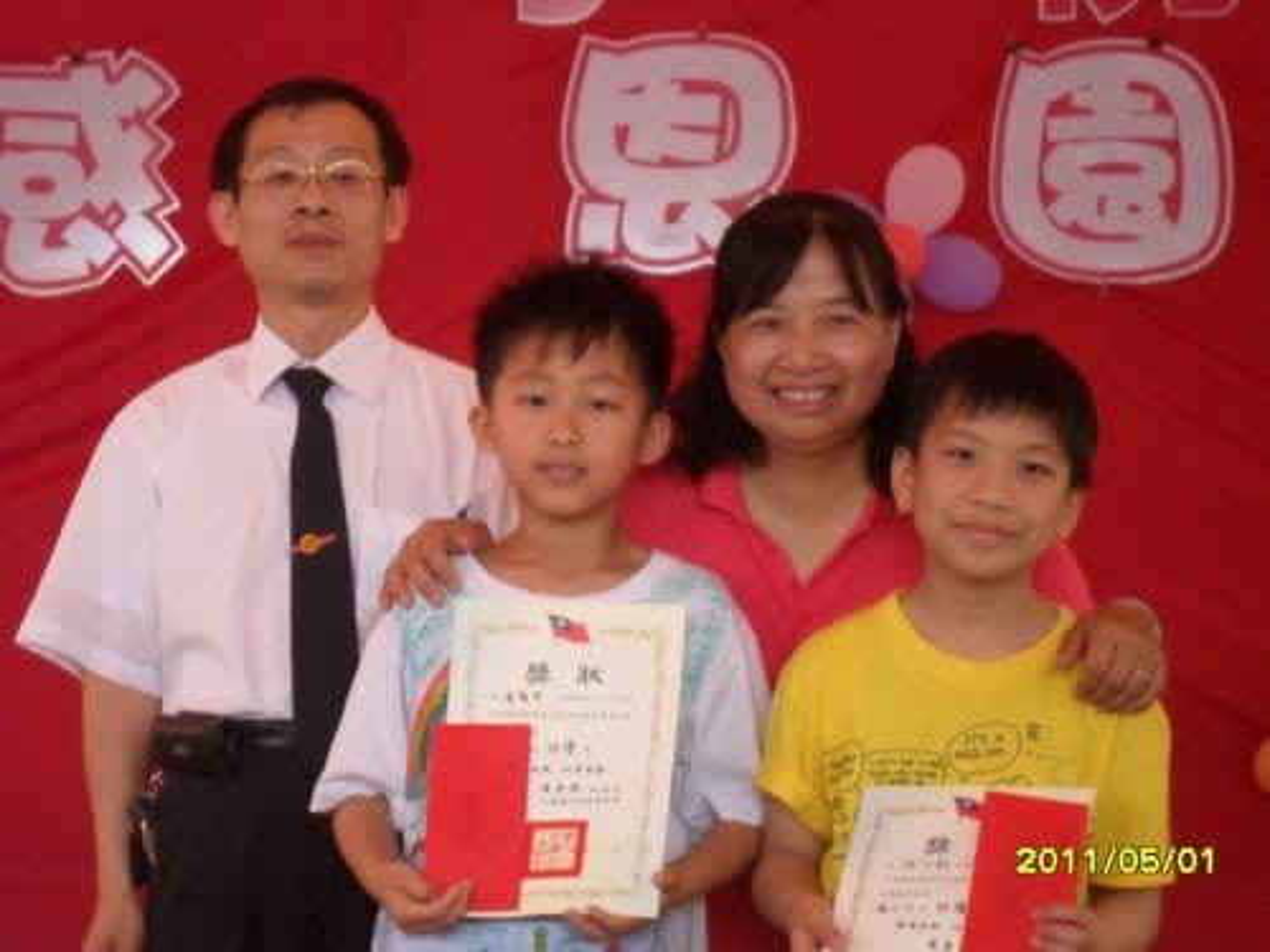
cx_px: 635
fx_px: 3852
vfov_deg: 14.1
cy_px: 476
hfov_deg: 18.7
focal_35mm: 105
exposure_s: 1/45
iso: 400
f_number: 5.2
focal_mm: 18.6
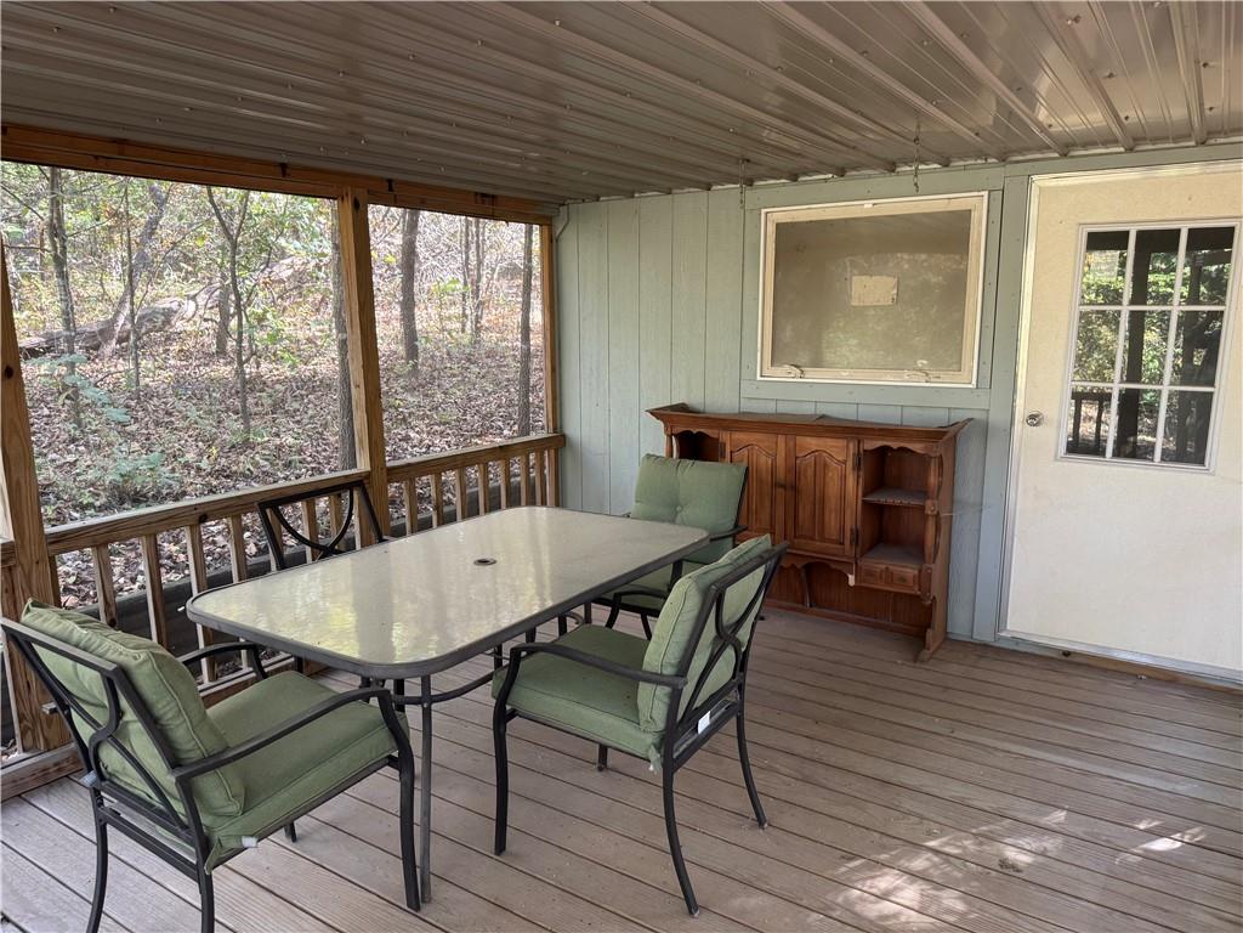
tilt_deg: -10.8
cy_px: 466
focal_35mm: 24
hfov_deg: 71.6
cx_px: 622
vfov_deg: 56.8
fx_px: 862
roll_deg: +0.9
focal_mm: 6.76
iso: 200
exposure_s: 1/71
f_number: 1.78
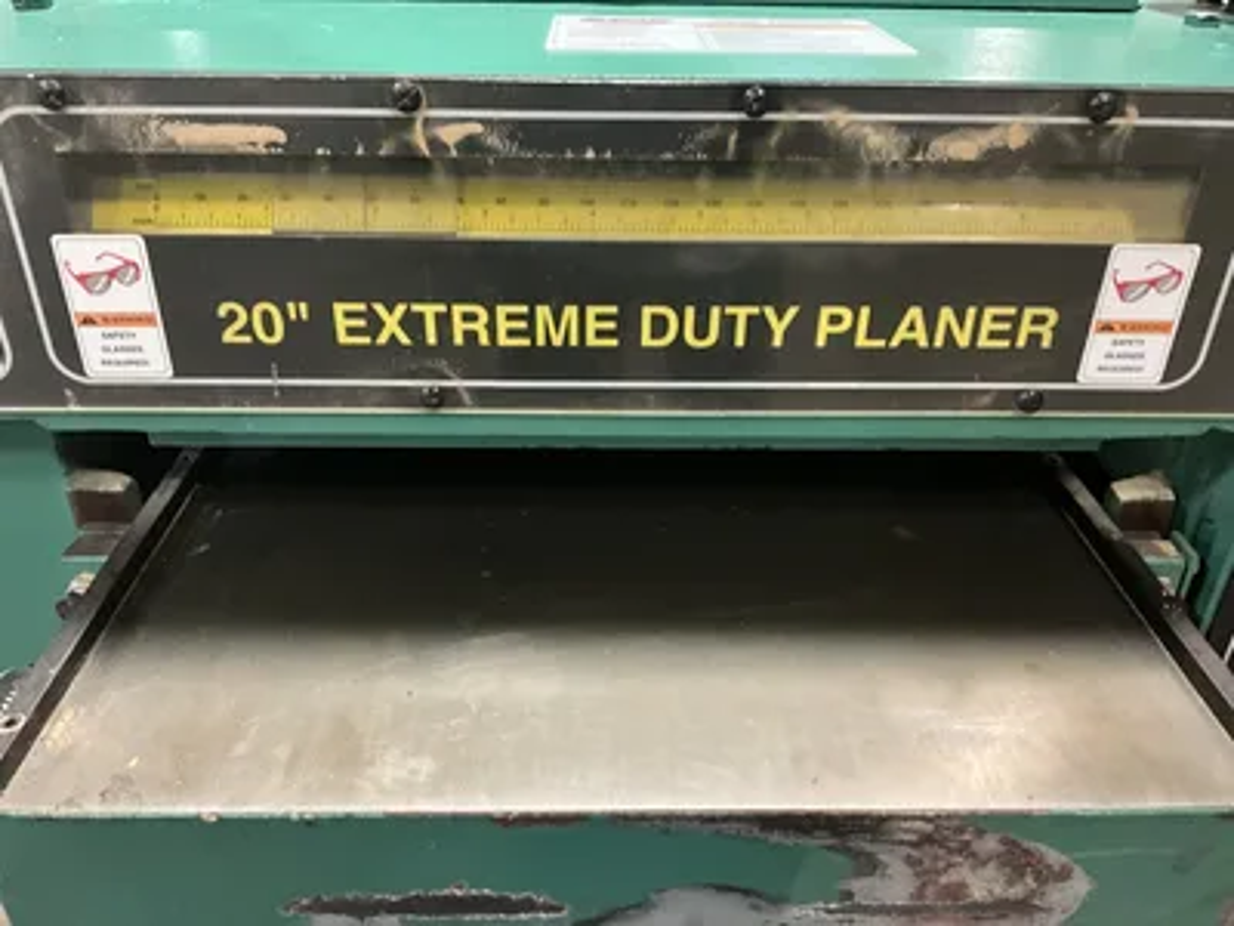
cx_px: 617
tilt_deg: -30.9
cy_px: 463
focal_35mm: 29
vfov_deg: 48.2
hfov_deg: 61.7
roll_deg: -0.9
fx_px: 1034
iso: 400
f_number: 1.8
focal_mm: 3
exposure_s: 1/30
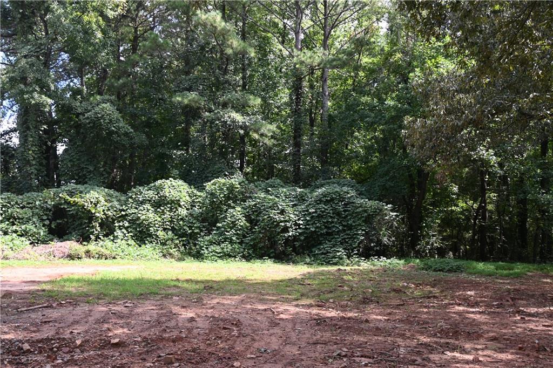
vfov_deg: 38.3
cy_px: 184
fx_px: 530
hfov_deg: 55.1
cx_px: 276
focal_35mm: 34
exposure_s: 1/250
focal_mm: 23
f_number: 5
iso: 200
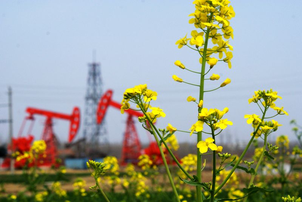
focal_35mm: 105
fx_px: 882
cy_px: 101
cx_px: 151
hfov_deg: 19.4
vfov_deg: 13.1
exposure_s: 1/1000
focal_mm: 70
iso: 400
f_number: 13
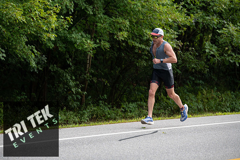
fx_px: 1000
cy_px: 80
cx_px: 120
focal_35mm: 150
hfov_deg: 13.7
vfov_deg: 9.2
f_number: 3.5
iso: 250
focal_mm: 150
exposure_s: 1/400
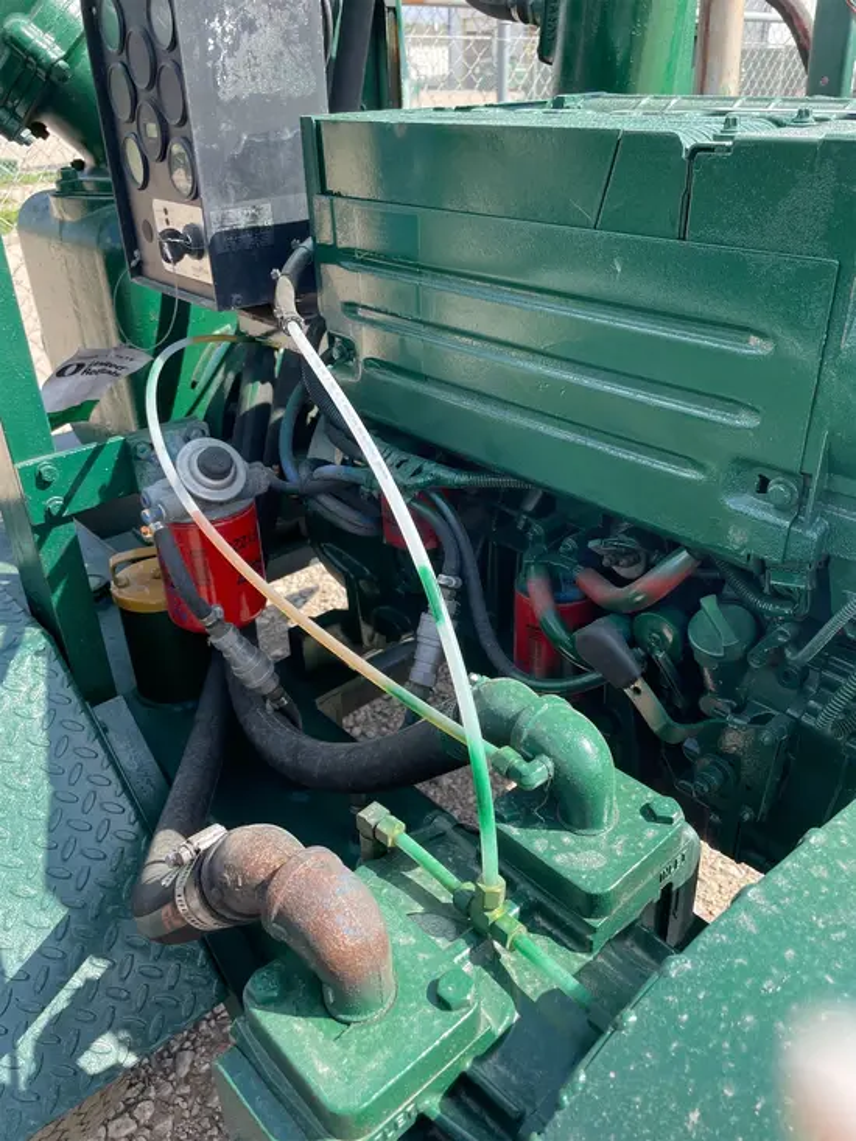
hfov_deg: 53.1
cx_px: 428
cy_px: 570
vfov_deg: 67.3
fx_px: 857
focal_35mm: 26
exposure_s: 1/979
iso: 50
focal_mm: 4.2
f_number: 1.6
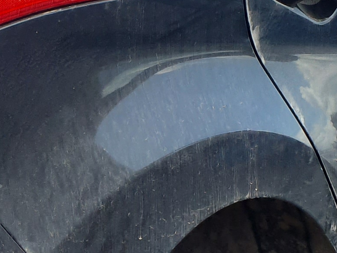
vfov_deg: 10.4
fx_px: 1393
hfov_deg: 13.4
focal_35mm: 143
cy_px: 179
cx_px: -79
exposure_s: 1/1116
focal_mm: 3.58
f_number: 1.9
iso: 40
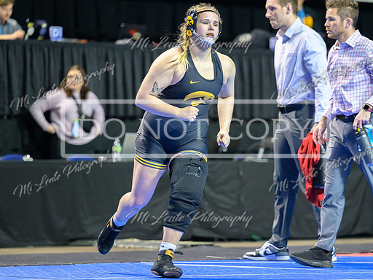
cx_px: 185
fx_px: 2586
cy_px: 124
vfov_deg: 6.2
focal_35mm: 240
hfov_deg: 8.2
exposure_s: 1/800
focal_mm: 180
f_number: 2.8
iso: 3200
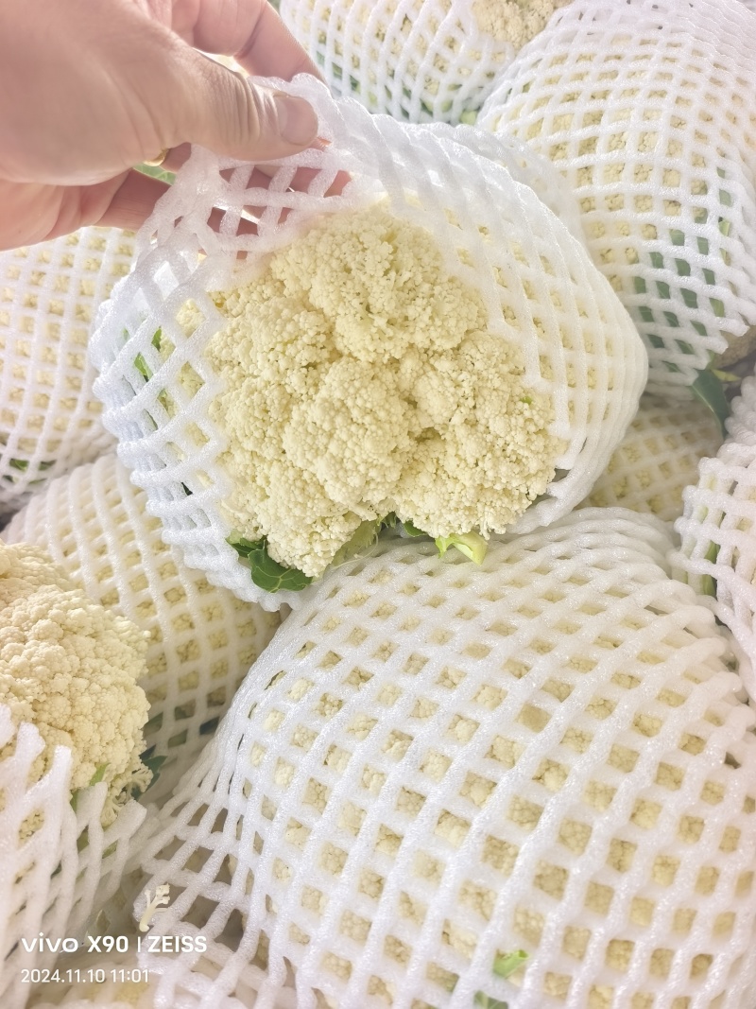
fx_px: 670
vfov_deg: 73.9
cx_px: 378
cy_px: 504
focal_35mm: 23
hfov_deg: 58.9
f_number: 1.75
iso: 96
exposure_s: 1/100
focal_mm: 5.5
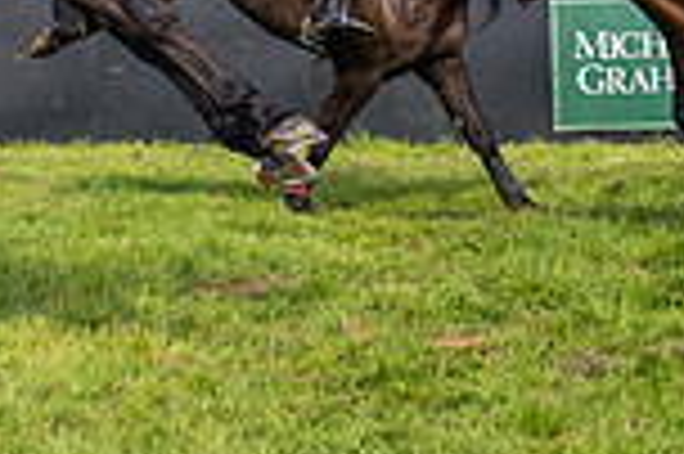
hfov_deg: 15.5
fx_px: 2486
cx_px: 588
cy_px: -29
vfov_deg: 10.3
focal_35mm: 131
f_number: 4
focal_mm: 24
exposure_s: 1/3200
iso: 320
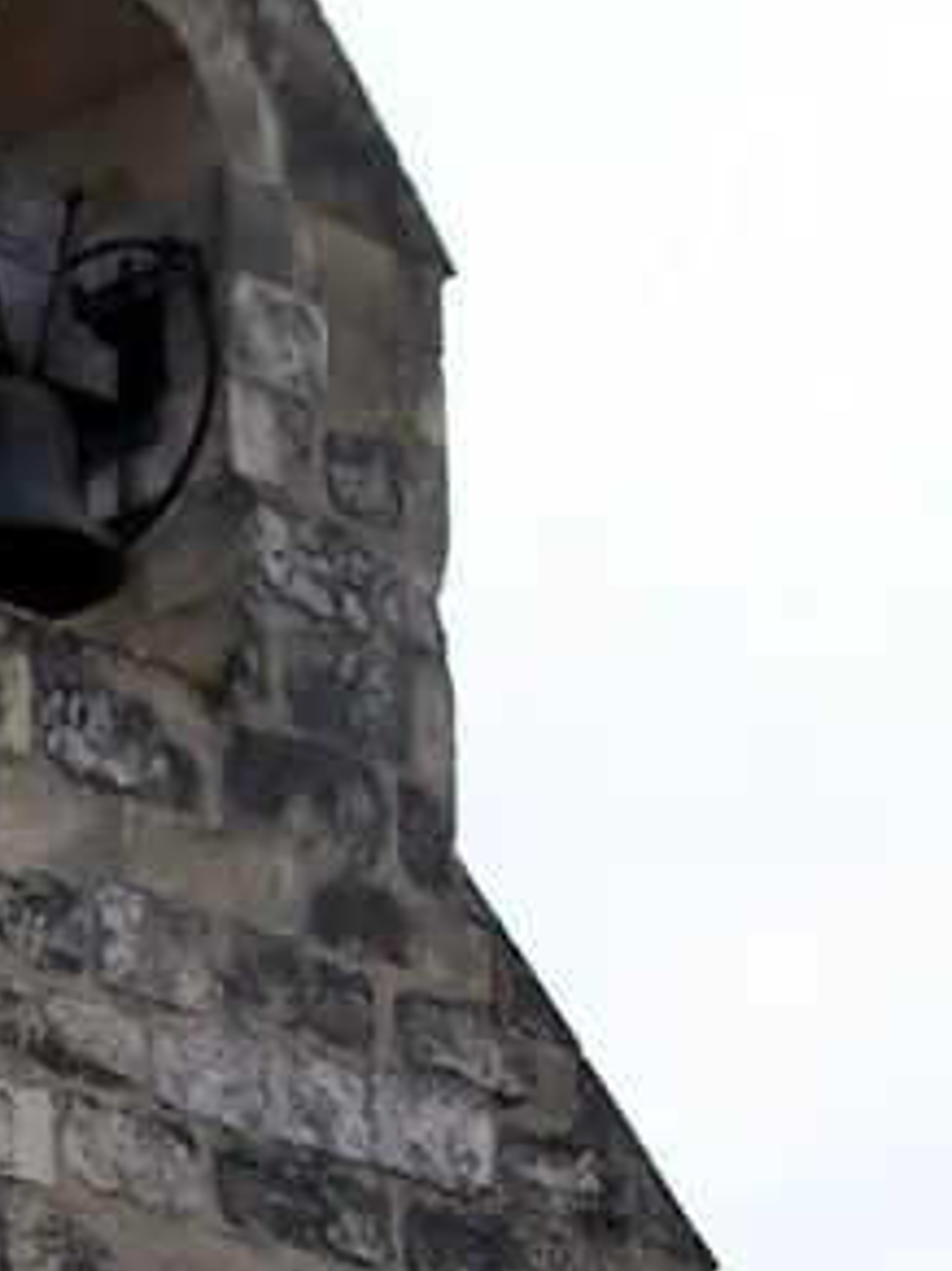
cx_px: -231
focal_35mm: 167
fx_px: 6128
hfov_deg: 8.8
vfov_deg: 11.6
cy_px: 1424
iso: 80
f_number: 4
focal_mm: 6.3
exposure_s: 1/800
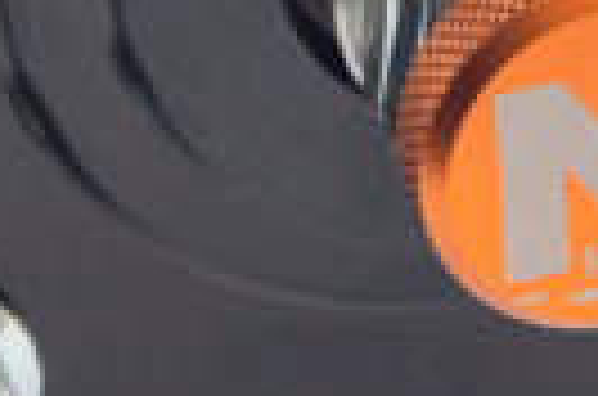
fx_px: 8253
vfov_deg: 2.7
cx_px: 477
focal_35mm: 498
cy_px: -292
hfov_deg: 4.1
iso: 100
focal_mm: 55
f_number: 9
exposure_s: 1/15
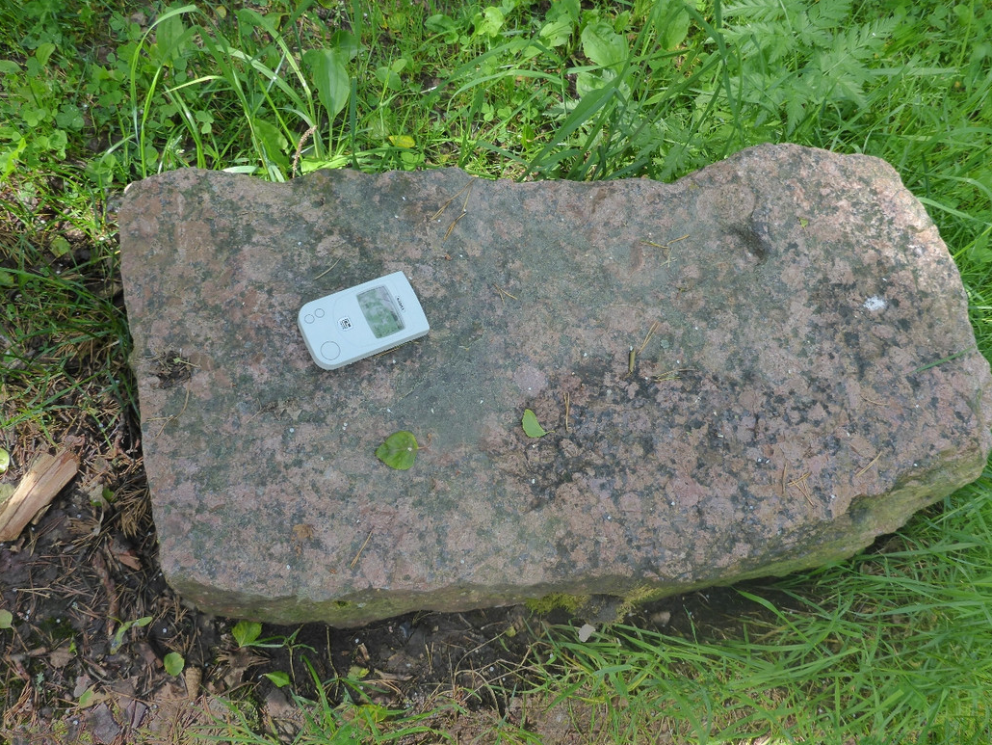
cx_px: 495
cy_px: 363
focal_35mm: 29
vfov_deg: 48.2
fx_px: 831
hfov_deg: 61.6
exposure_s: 1/160
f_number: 3.3
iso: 200
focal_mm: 4.9
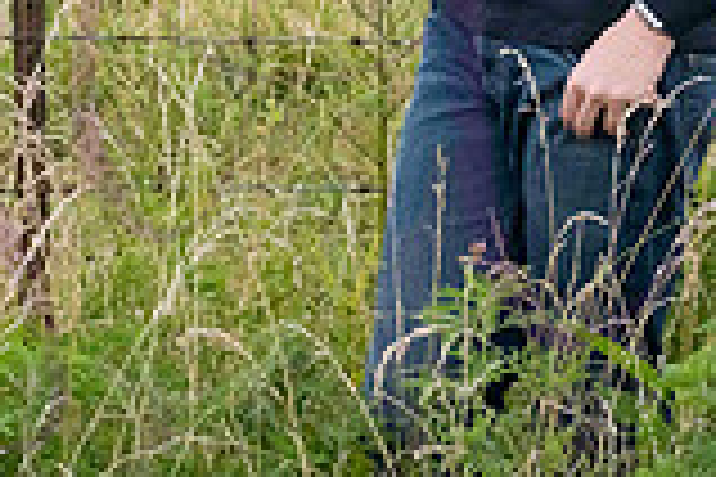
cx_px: 320
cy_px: -362
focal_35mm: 182
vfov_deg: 7.3
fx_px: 3619
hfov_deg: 11.3
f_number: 8
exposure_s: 1/320
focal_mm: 50
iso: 640
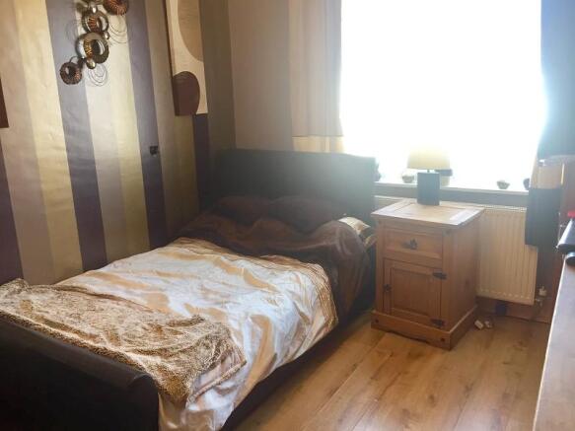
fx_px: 482
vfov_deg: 48.2
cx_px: 288
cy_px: 216
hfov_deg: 61.7
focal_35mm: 29
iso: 80
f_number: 2.2
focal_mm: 4.15
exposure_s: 1/33
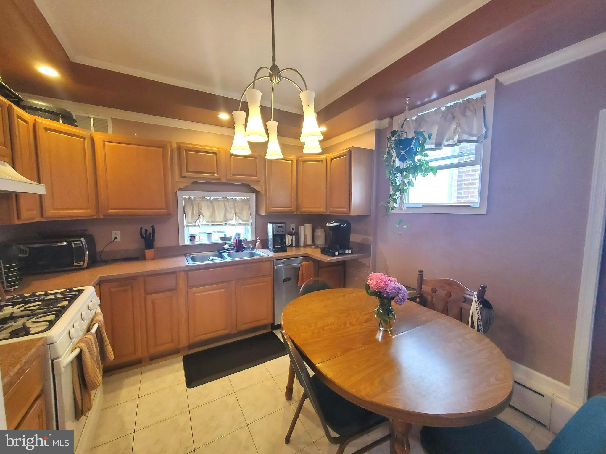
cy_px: 227
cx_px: 303
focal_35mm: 13
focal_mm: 1.8
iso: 160
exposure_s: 1/59
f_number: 2.2
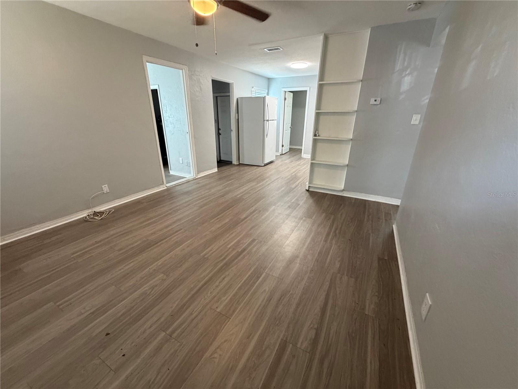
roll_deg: -0.7
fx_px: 209
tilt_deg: -19.3
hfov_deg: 102.1
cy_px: 194
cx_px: 259
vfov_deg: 85.7
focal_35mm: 14
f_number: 2.2
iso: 320
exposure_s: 1/60
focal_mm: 2.22
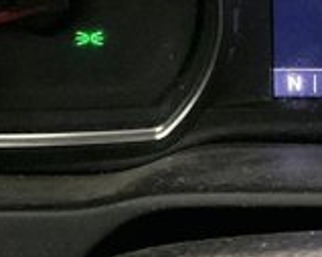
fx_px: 1086
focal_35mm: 114
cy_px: -49
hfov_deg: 16.0
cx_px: 411
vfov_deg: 13.2
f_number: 1.8
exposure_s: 1/15
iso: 1000
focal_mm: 3
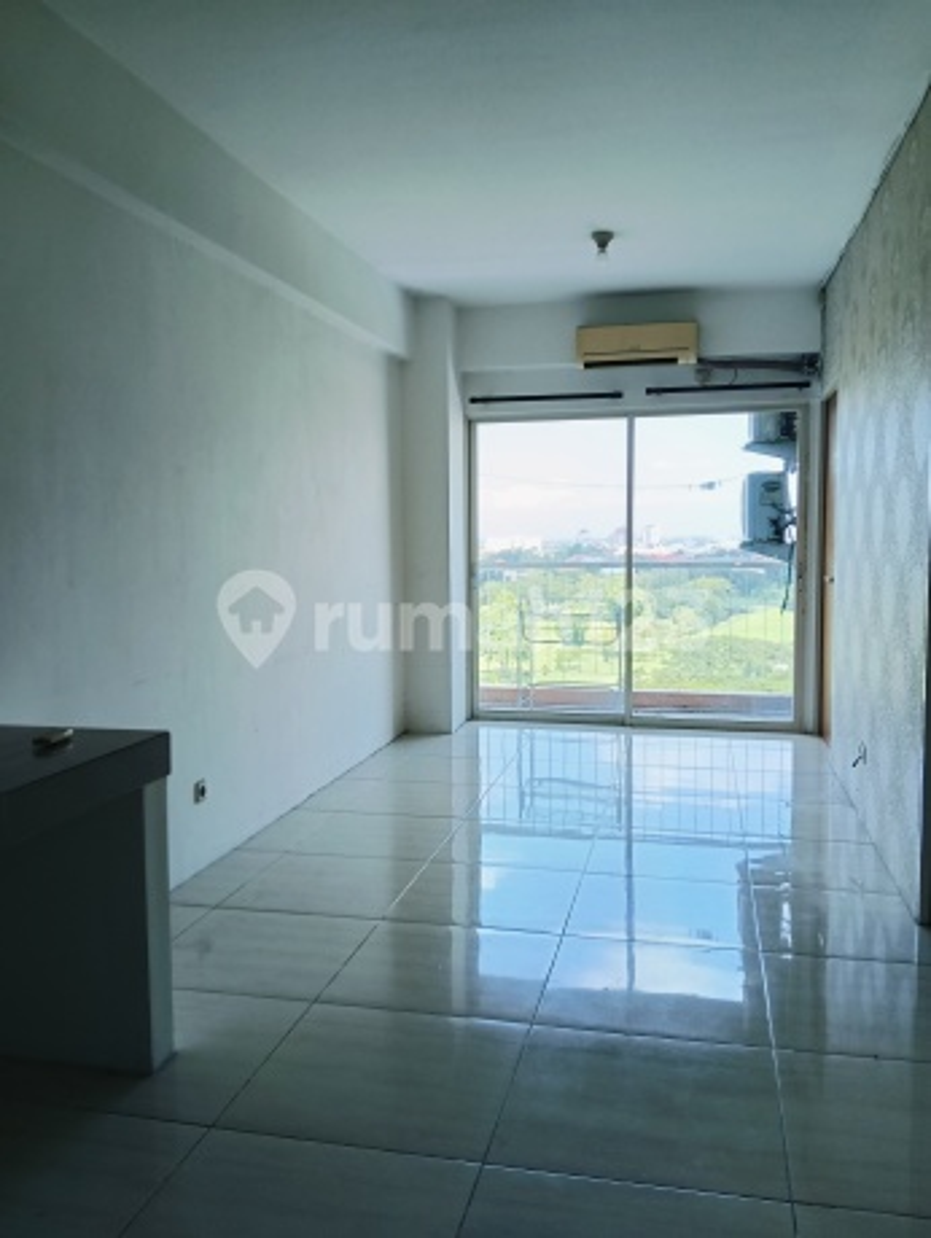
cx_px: 466
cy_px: 619
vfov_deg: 65.3
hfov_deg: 51.4
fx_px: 966
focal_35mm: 27
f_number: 1.8
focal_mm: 3.98
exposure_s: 1/100
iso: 125
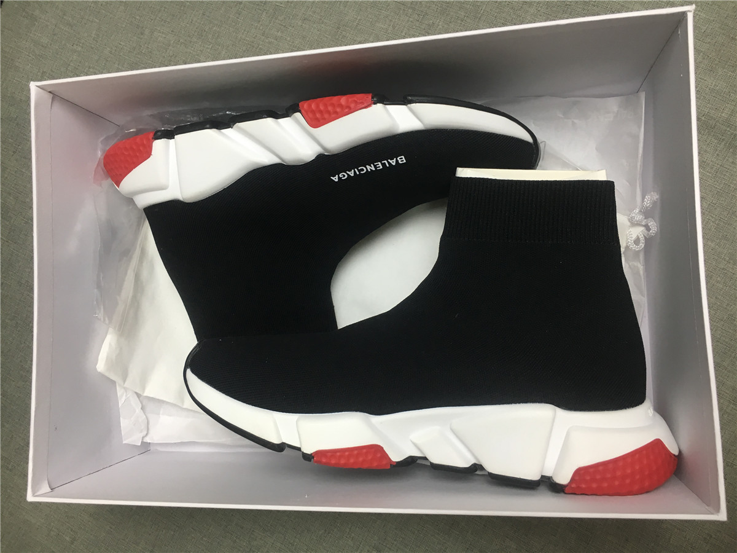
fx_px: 617
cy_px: 276
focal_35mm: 29
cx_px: 368
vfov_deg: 48.2
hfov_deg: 61.7
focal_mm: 4.15
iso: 80
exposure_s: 1/33
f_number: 2.2
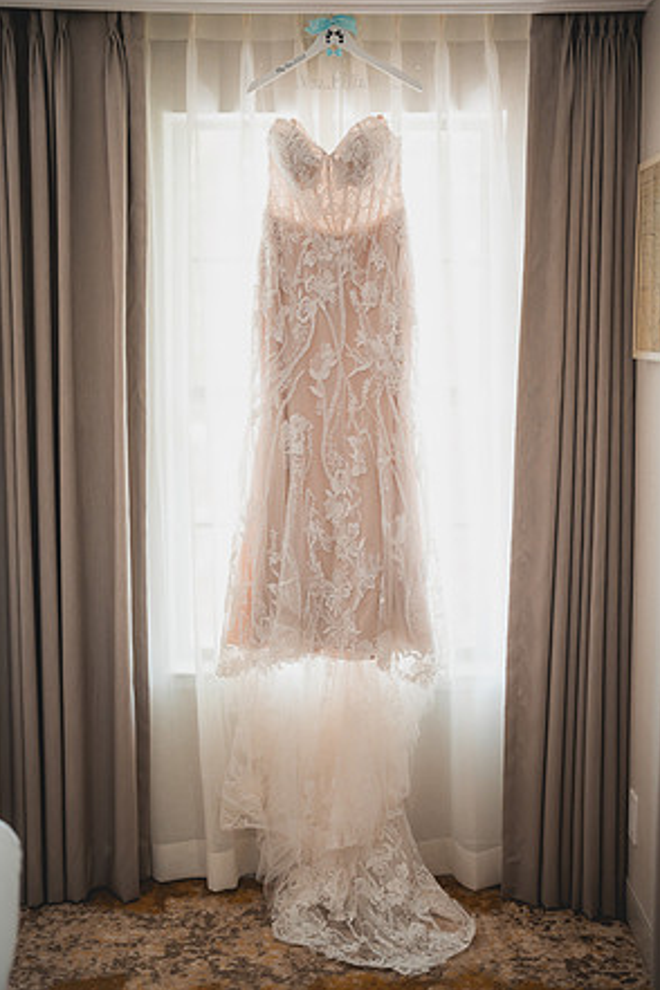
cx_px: 328
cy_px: 489
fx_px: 1402
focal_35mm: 51
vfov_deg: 38.9
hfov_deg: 26.5
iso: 400
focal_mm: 50
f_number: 1.2
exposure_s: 1/250
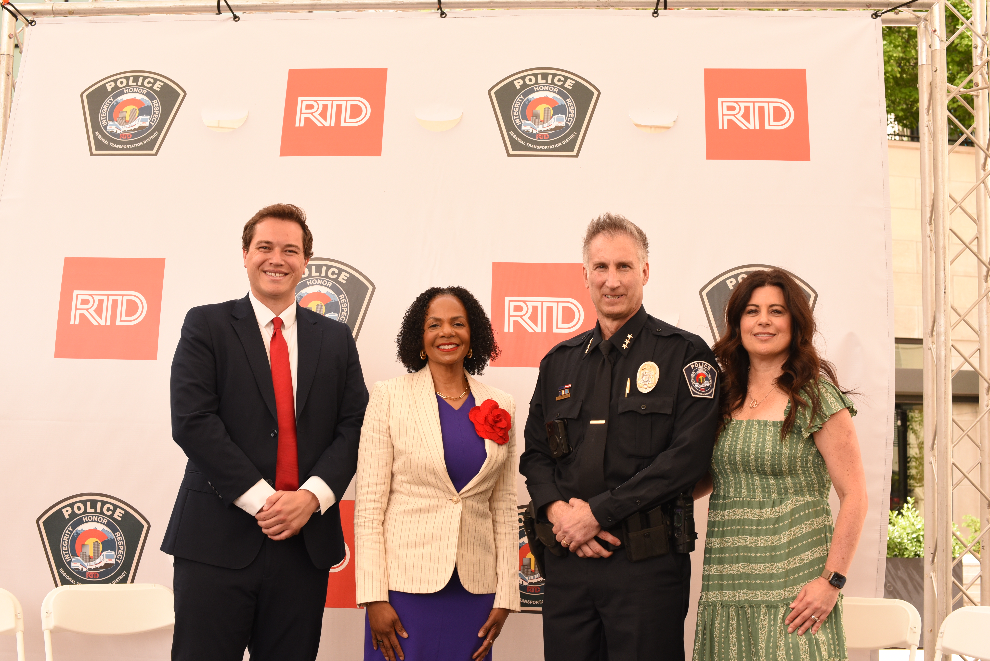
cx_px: 495
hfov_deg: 39.6
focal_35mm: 50
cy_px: 330
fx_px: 1375
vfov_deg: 27.0
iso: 640
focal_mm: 50
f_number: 8
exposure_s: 1/320
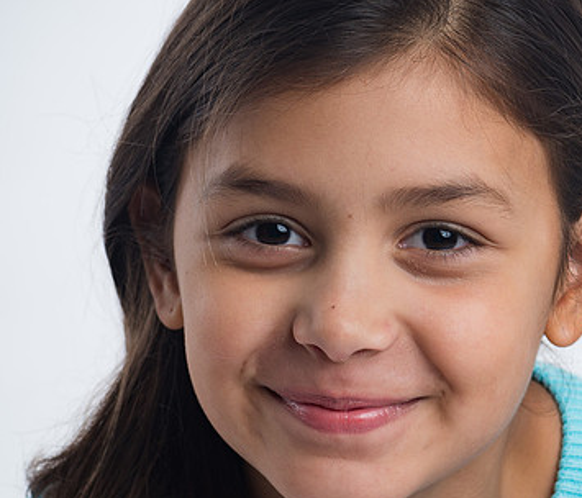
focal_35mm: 257
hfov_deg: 7.3
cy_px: 148
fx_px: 4551
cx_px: 387
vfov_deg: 6.3
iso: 100
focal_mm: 105
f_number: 7.1
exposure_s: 1/100
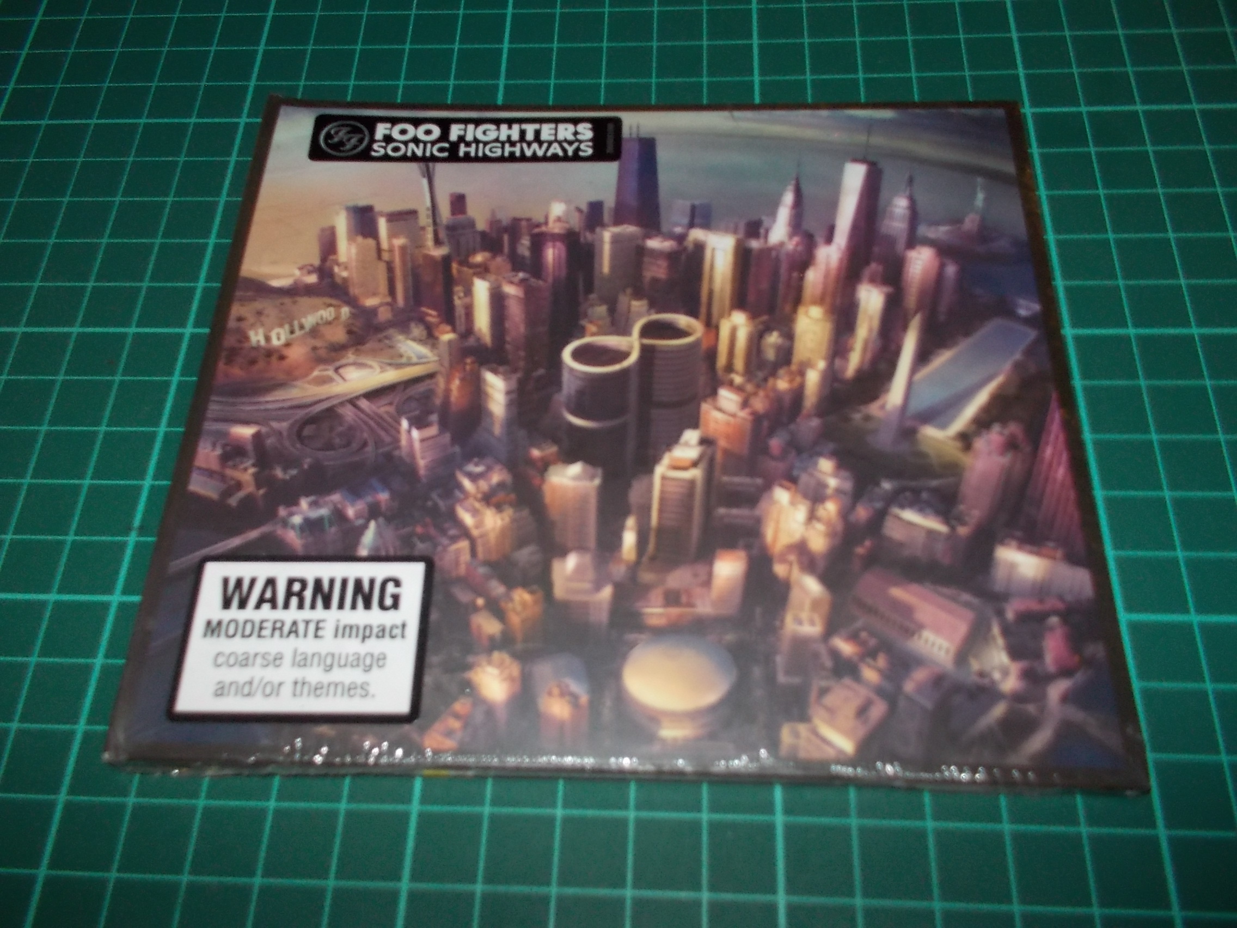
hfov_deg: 61.7
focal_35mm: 29
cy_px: 464
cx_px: 618
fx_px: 1036
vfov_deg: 48.2
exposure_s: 1/30
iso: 200
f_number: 3.3
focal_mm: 4.1
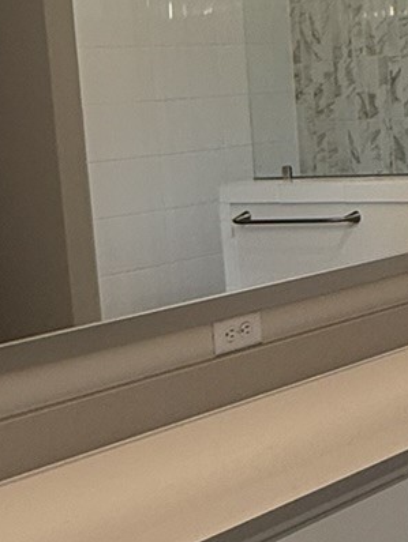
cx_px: 645
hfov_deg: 17.9
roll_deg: +3.7
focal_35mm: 72
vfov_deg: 26.8
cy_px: 173
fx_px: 1130
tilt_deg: -1.7
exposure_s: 1/99
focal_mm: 2.22
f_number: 2.2
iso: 80
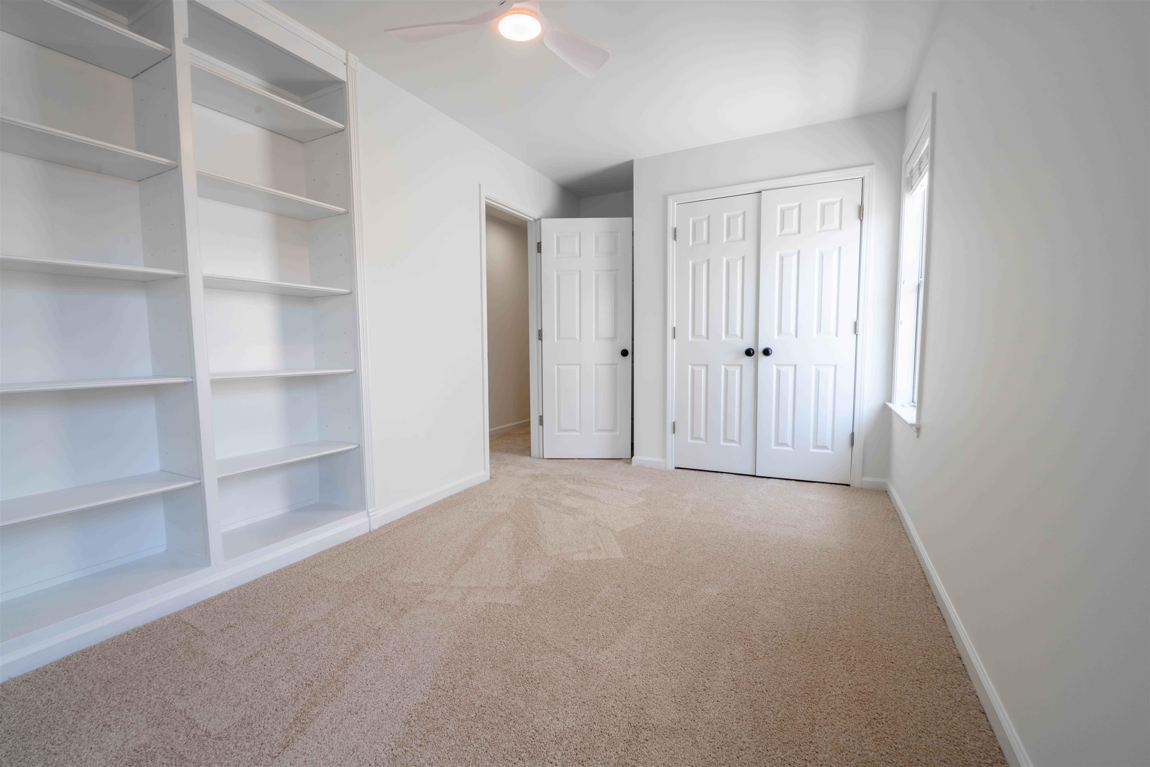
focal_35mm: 15
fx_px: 479
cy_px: 384
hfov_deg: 100.4
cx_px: 575
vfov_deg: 77.3
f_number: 11
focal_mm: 15
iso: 100
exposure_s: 1/60
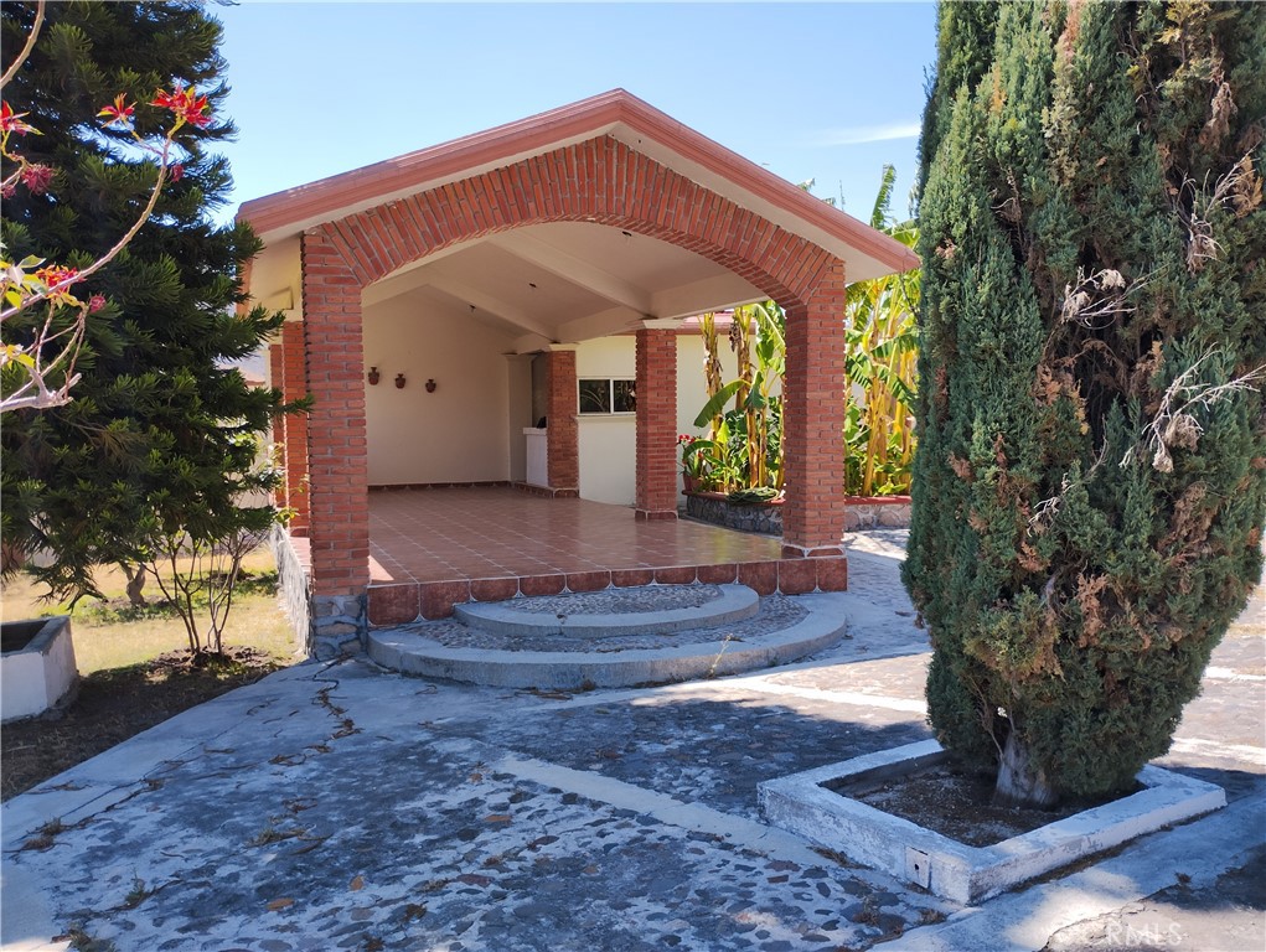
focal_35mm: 28
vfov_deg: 49.8
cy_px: 476
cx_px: 633
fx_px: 1025
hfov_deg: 63.4
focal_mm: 4.27
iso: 100
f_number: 1.8
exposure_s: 1/339
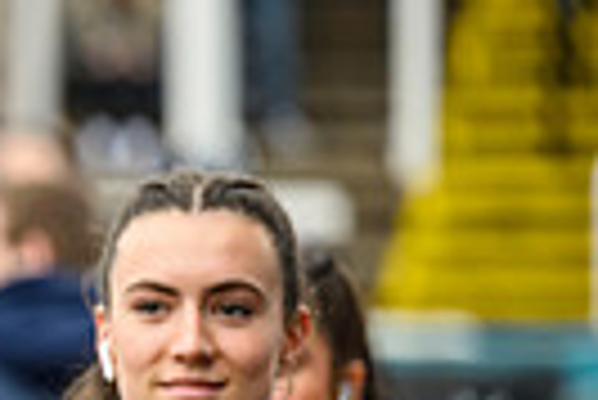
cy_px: 690
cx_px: -629
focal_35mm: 871
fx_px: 14484
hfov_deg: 2.4
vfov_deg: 1.6
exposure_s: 1/640
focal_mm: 200
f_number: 4
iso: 500
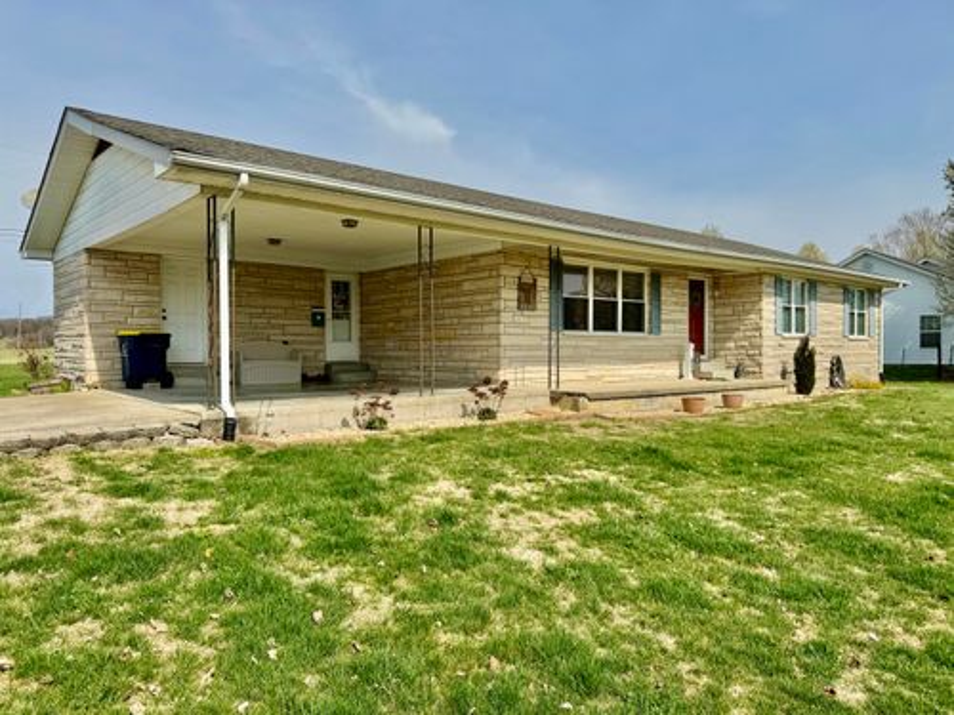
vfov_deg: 56.8
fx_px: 661
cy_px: 358
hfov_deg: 71.6
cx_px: 477
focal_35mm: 24
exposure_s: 1/4975
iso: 80
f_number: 1.78
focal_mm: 6.76
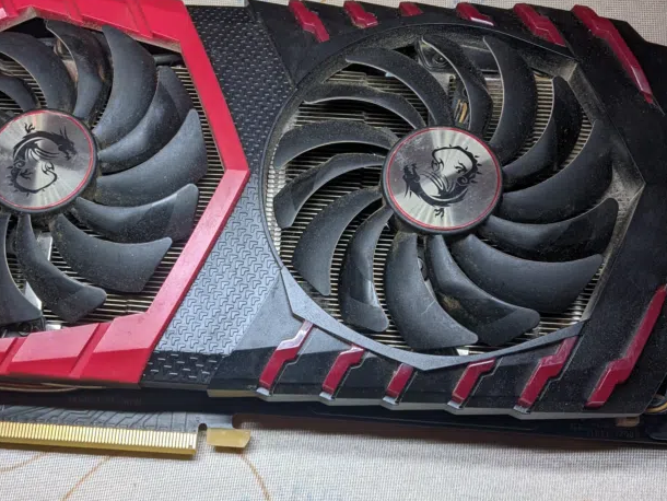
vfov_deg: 30.9
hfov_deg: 40.2
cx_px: 268
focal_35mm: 47
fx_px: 906
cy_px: 257
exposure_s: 1/40
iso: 322
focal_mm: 3.79
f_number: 2.2
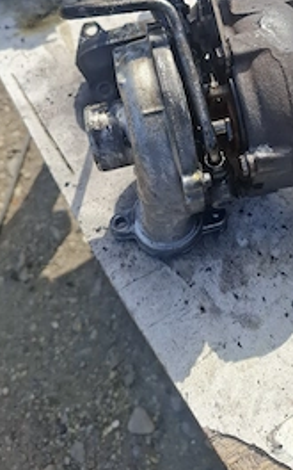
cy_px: 119
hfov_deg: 34.1
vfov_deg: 50.6
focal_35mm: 37
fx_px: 473
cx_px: 195
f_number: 1.8
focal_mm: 5.54
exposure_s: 1/1250
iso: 50
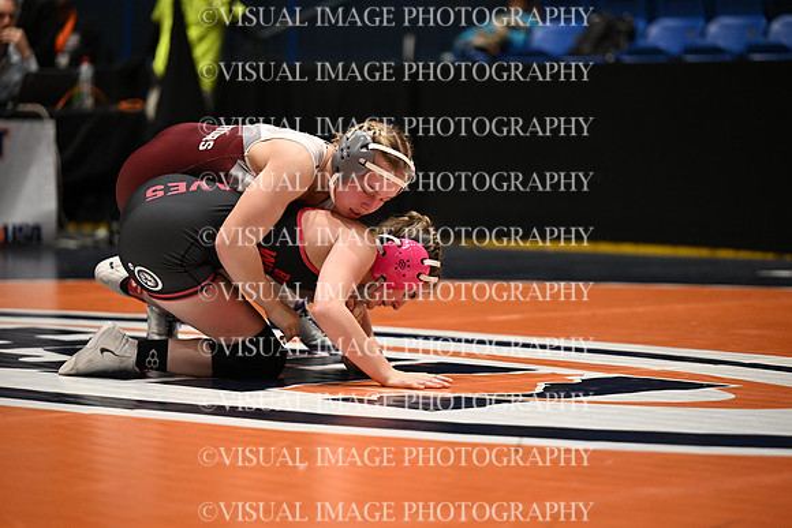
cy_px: 264
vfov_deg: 10.2
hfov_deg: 15.2
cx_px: 396
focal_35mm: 135
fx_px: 2971
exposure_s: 1/767
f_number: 2.8
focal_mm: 135
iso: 2200
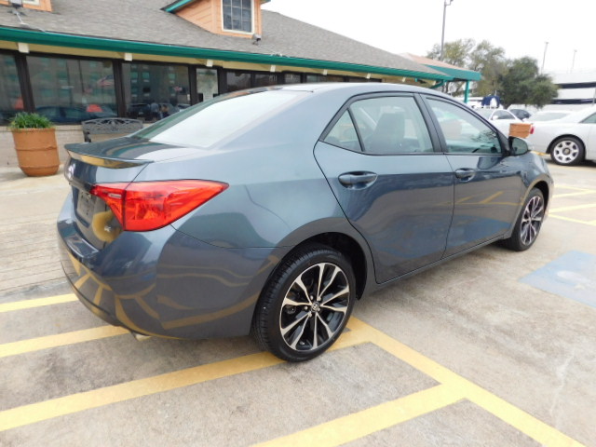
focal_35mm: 23
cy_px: 224
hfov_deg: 73.9
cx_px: 298
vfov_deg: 58.9
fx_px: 396
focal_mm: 4
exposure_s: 1/400
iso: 125
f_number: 3
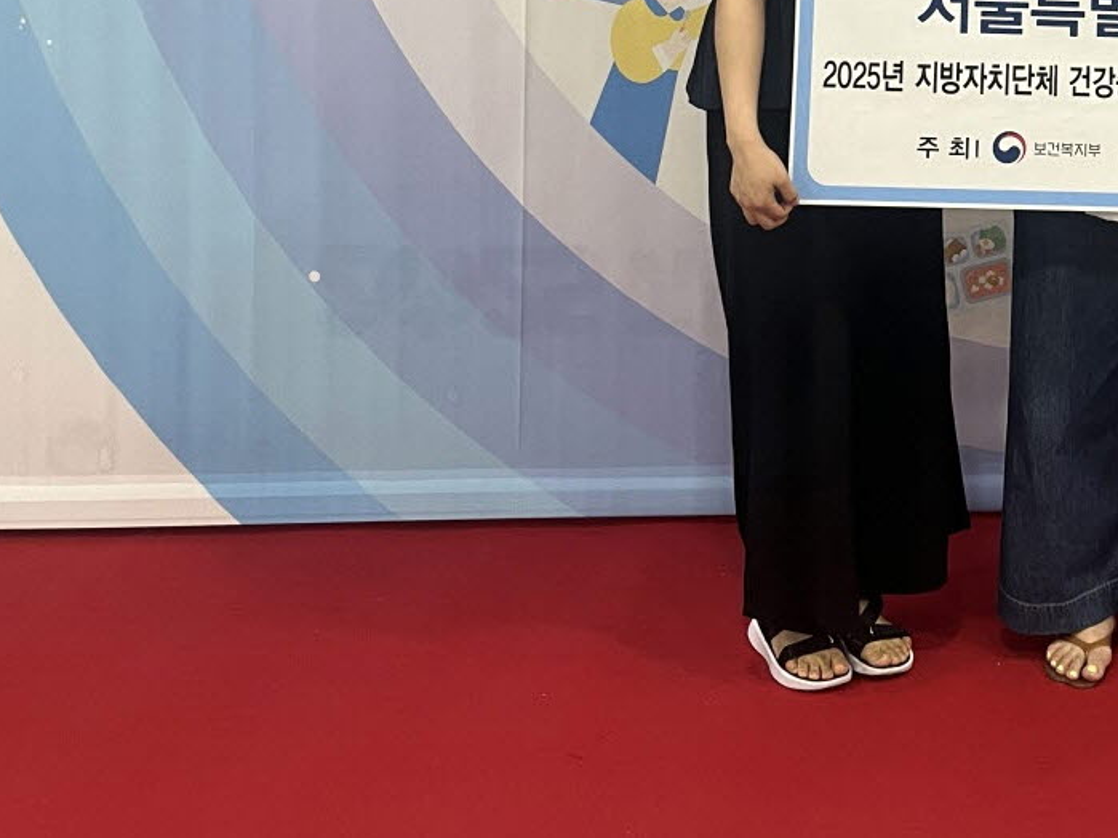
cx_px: 1091
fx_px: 1841
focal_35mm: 57
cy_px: -65
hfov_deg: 31.5
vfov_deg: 24.1
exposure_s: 1/60
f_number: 1.6
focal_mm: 5.1
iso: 125
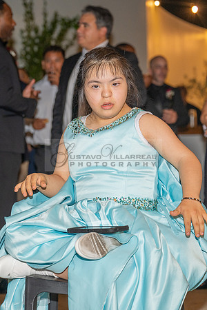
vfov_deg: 19.5
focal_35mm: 105
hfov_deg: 13.0
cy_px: 155
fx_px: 906
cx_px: 32
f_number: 3.5
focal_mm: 70
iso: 800
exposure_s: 1/200
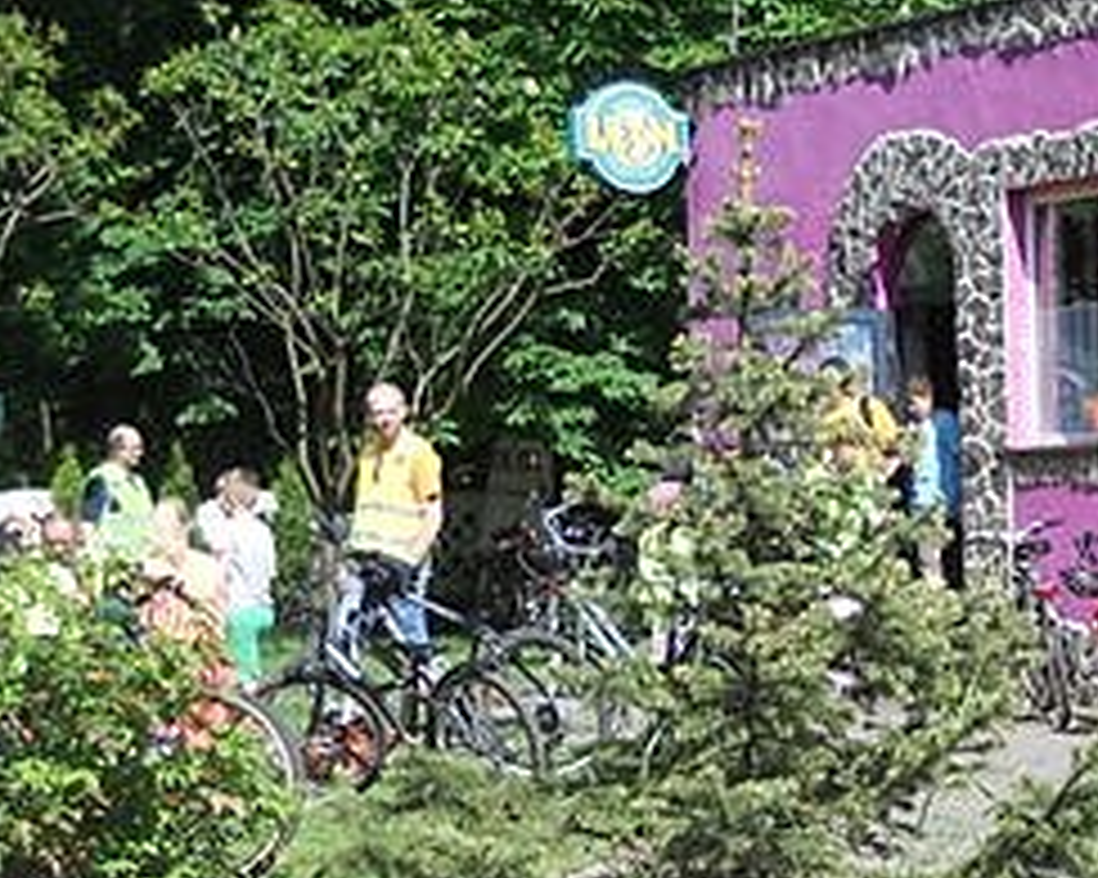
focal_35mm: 105
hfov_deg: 17.6
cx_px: 1246
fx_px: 3411
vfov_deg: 14.4
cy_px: 887
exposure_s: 1/200
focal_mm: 6.72
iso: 80
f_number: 5.5
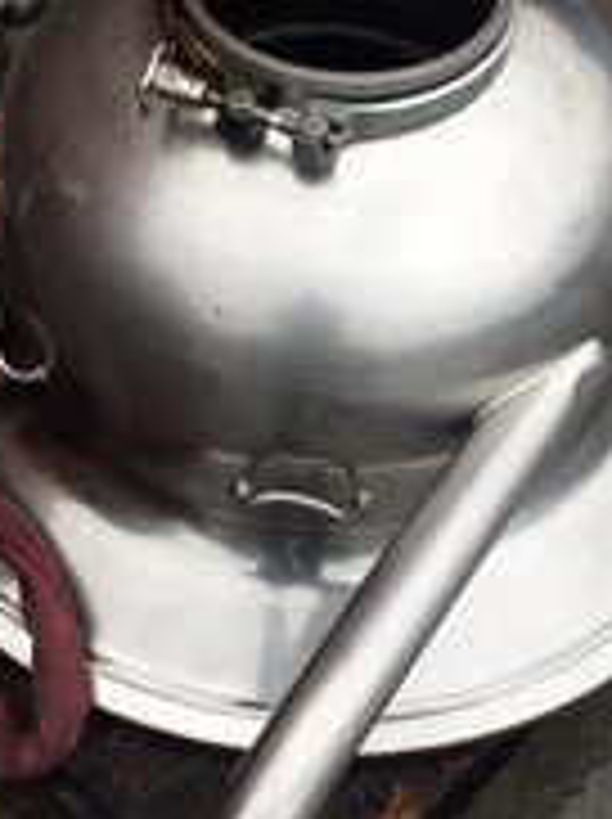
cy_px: 396
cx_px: 212
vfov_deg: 29.4
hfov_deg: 22.1
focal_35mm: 66
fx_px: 1559
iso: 32
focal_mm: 4.12
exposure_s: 1/164
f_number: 2.2
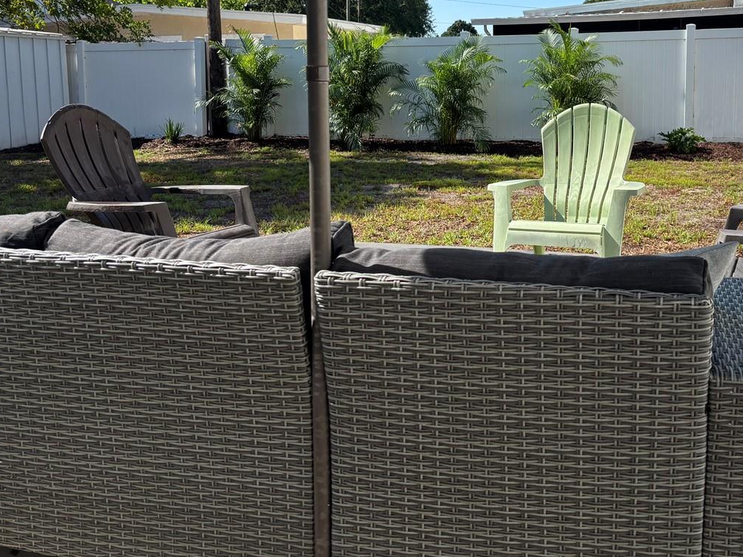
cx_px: 507
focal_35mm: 41
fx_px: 880
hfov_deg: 45.0
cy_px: 171
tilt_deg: -7.5
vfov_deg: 34.7
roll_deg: -0.4
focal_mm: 5.96
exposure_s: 1/2571
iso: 50
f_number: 1.6
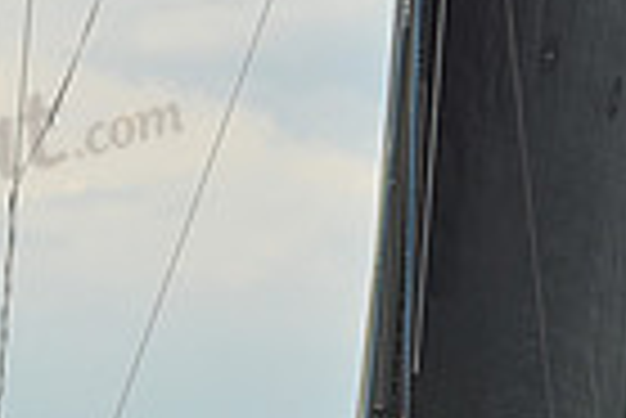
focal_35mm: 522
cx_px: 419
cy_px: 766
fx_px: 9086
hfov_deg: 3.9
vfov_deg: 2.6
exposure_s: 1/1600
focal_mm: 125
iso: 320
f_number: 8
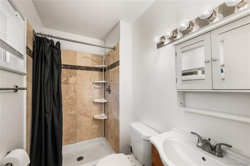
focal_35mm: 14
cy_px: 83
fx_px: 97
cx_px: 125
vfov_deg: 81.1
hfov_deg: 104.3
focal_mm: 14
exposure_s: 1/15
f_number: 8
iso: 2800
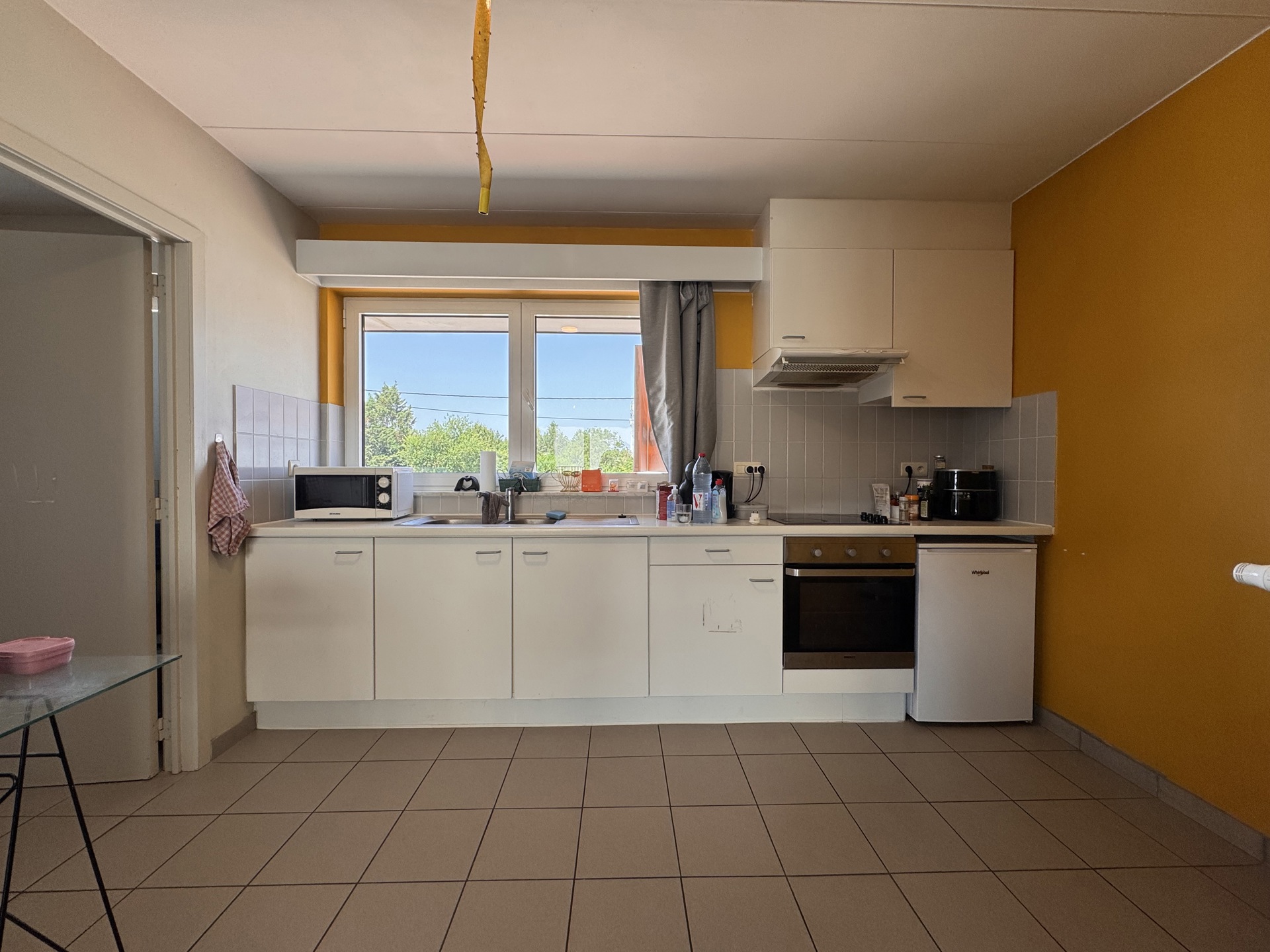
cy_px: 476
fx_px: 514
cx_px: 635
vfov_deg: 85.7
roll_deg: -0.4
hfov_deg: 102.1
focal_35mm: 14
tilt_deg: -1.2
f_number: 2.2
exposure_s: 1/133
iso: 40
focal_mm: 2.22
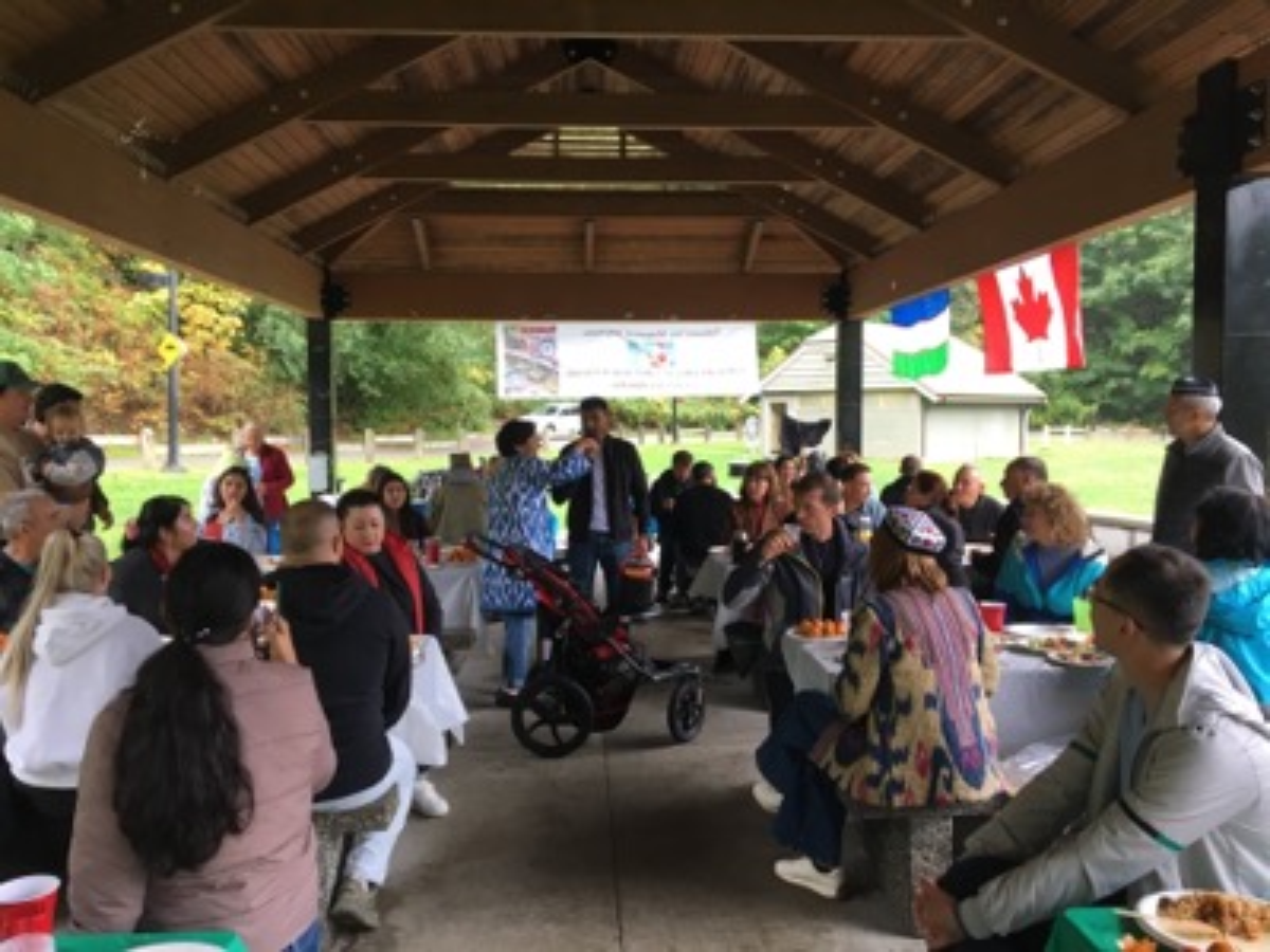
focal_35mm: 29
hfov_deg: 61.7
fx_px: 1064
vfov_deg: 48.2
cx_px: 635
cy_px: 476
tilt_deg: -2.5
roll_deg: +0.4
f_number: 2.2
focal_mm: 4.15
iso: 25
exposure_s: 1/40
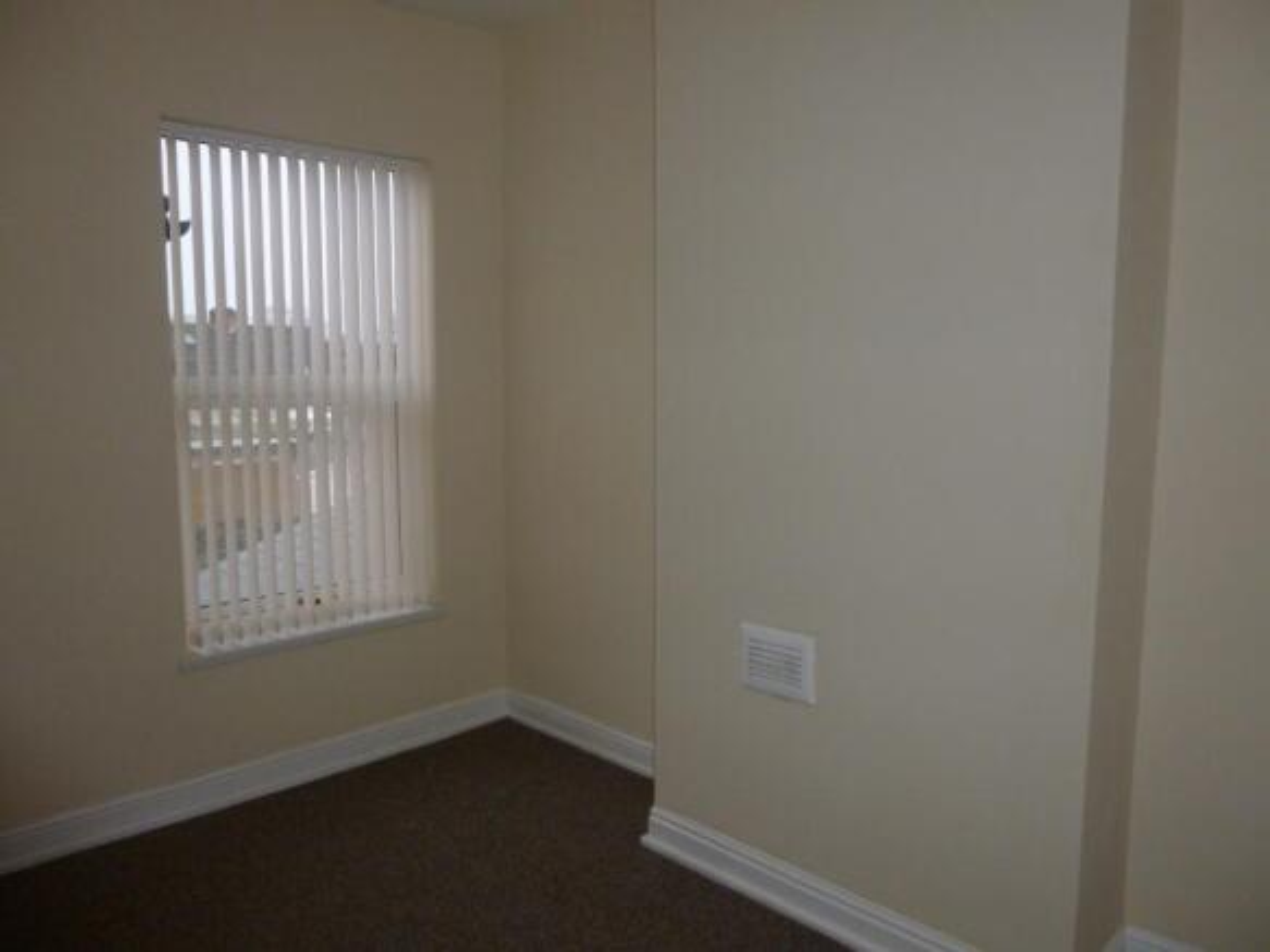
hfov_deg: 69.4
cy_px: 476
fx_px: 917
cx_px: 635
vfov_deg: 54.9
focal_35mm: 25
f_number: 3.1
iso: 160
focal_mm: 4.5
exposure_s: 1/60
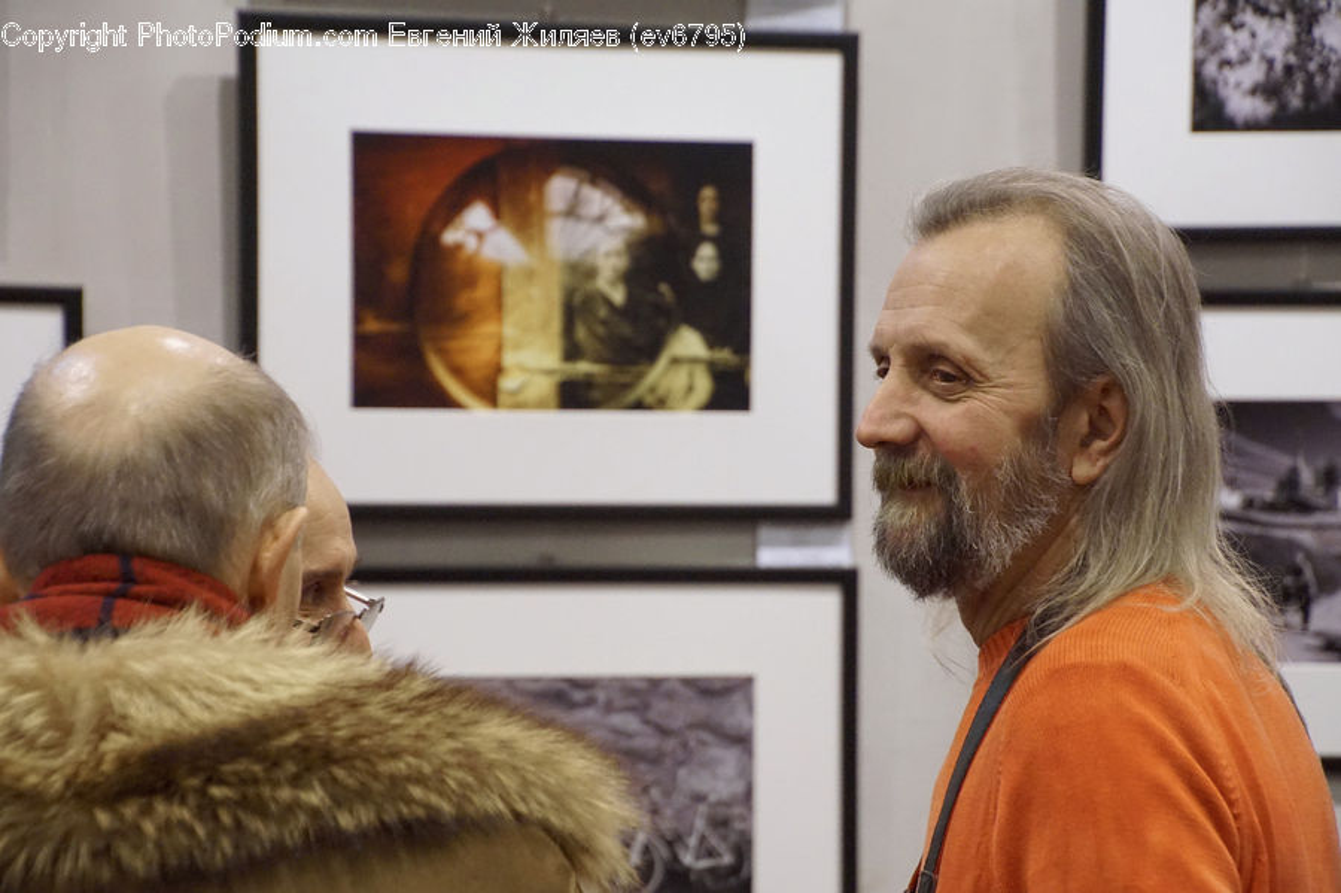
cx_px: 670
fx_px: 5584
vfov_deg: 9.1
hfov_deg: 13.7
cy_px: 446
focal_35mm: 150
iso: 3200
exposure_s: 1/50
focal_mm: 100
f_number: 5.6
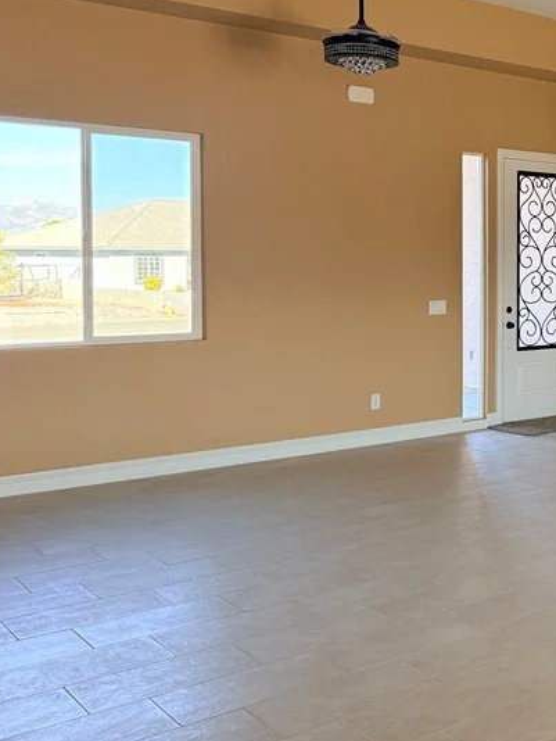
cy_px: 284
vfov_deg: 41.0
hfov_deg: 28.3
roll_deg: +0.3
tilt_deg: -1.7
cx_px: 631
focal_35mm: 46
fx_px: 984
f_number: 1.78
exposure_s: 1/164
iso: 200
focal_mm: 6.76
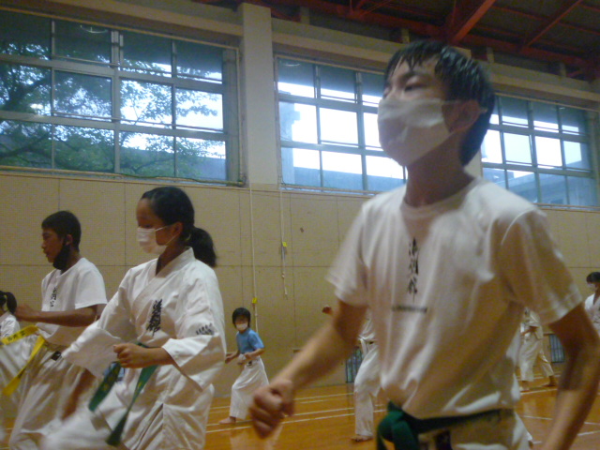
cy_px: 225
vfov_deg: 36.0
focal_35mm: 40
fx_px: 693
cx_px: 300
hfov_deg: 46.8
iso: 400
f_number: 2.8
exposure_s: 1/80
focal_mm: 4.4
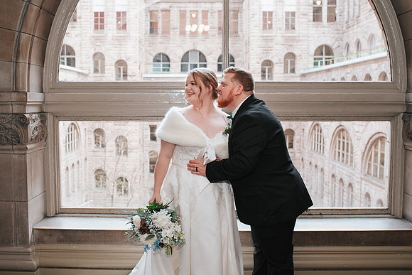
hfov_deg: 48.8
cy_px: 132
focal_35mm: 40
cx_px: 182
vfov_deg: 33.8
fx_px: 453
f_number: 3.5
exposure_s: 1/200
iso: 1000
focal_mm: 35
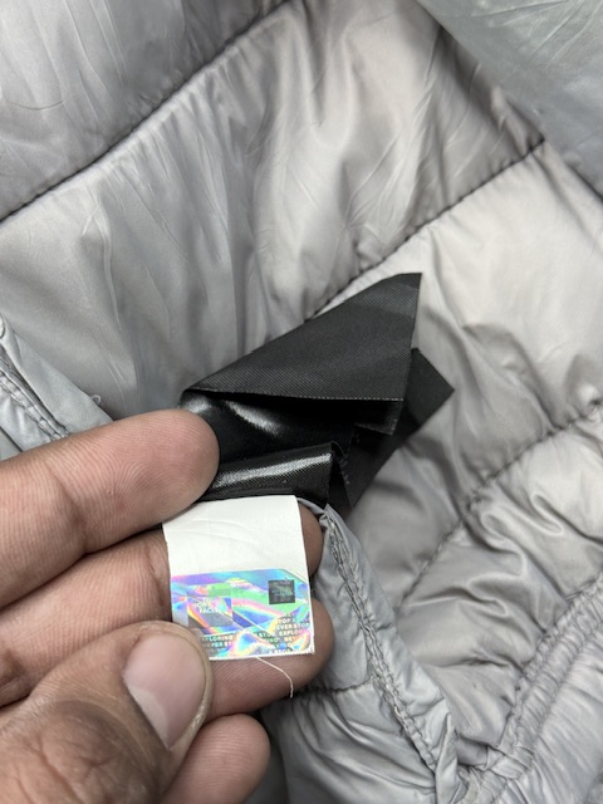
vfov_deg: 39.7
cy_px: 402
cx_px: 302
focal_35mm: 48
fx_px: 1115
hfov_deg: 30.3
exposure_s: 1/100
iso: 80
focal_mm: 6.76
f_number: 1.78
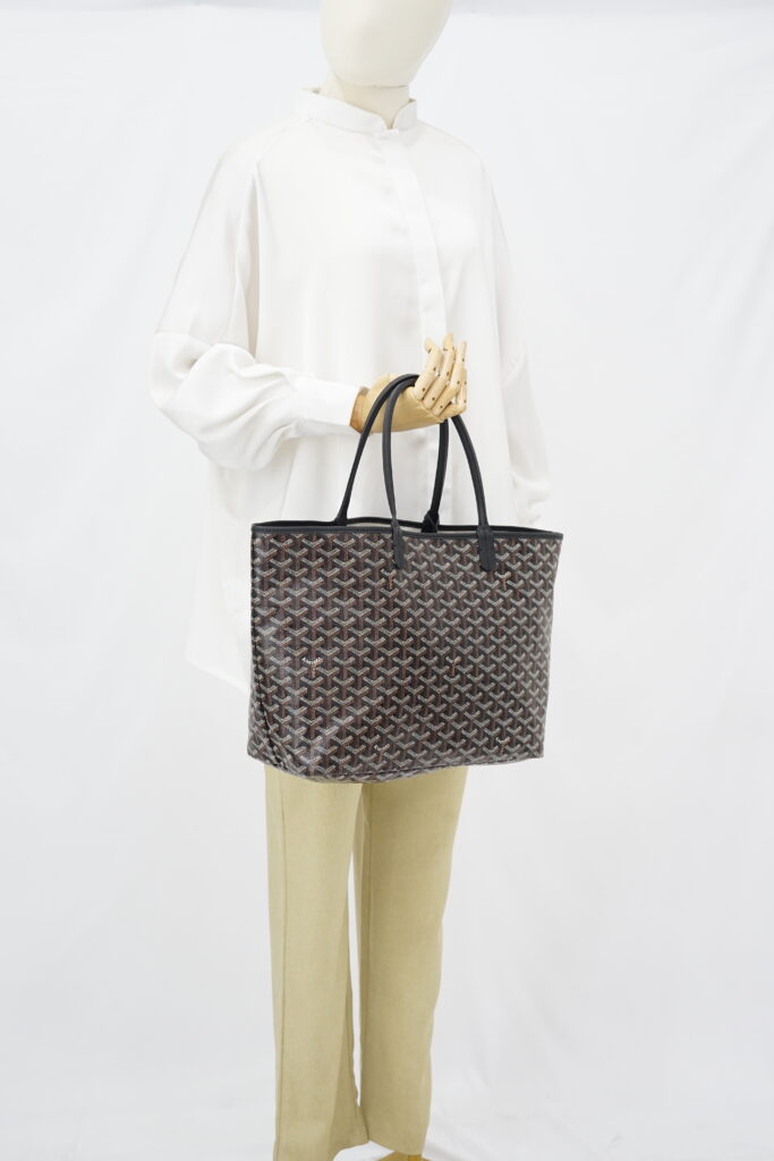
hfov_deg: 27.0
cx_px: 387
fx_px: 1612
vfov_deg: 39.6
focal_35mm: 50
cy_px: 580
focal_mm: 50
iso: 640
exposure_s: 1/8
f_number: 6.3
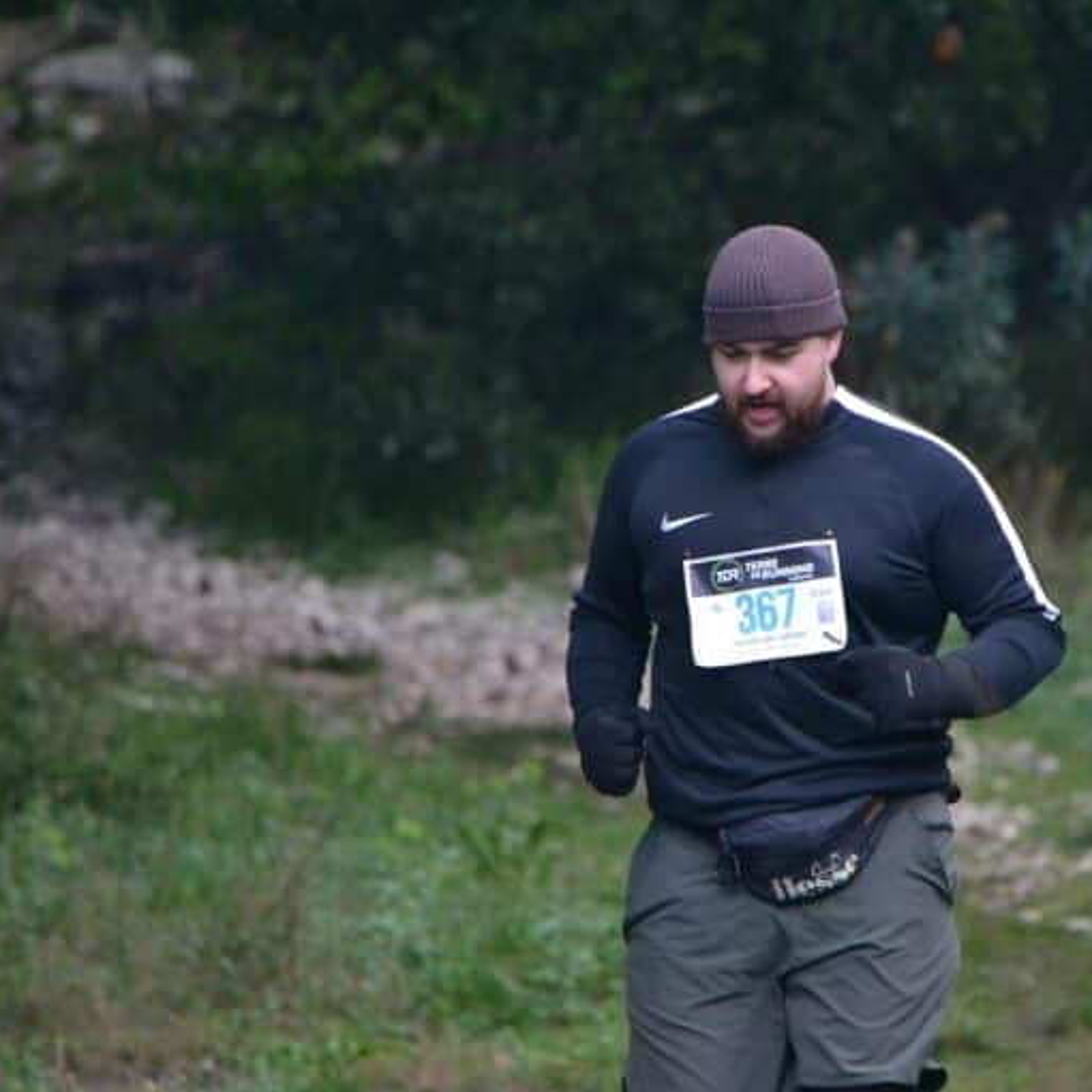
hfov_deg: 1.5
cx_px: 803
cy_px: 546
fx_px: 41115
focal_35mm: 1152
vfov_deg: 1.5
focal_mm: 600
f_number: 6.3
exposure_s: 1/500
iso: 2000
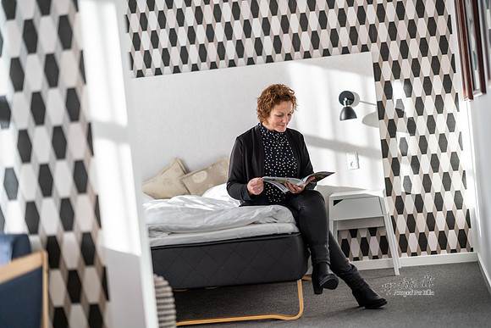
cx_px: 246
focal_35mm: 85
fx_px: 1160
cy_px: 164
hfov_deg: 23.9
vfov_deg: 16.1
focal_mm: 85
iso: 100
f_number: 1.4
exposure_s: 1/1000
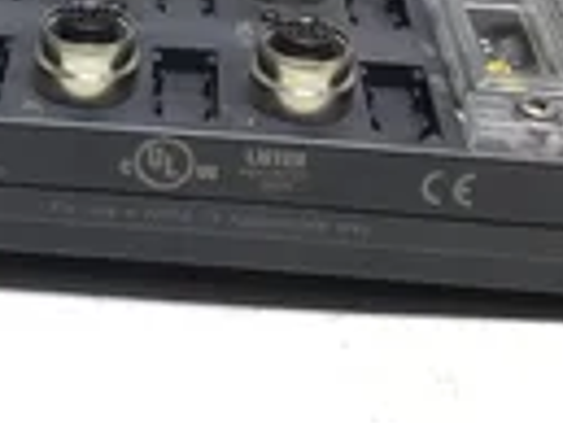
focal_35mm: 96
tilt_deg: -25.0
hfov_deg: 20.1
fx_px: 1563
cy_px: -96
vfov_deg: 14.9
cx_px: 92
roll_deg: -0.1
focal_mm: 3.3
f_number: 2.4
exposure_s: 1/120
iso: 40
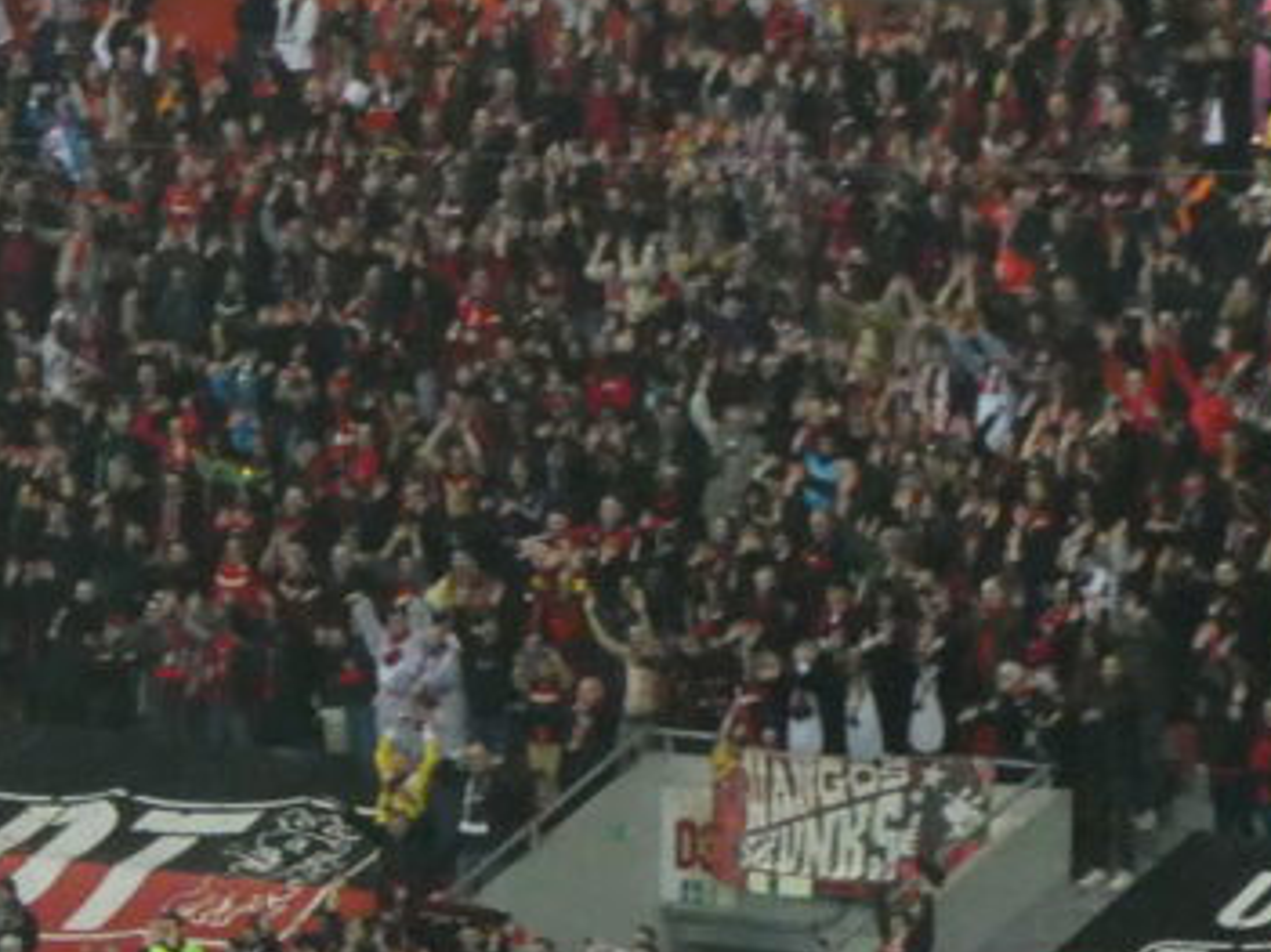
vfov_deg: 4.6
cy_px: 1604
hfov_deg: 6.1
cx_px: -587
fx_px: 11709
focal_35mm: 319
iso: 500
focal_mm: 12.5
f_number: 4.5
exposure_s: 1/80
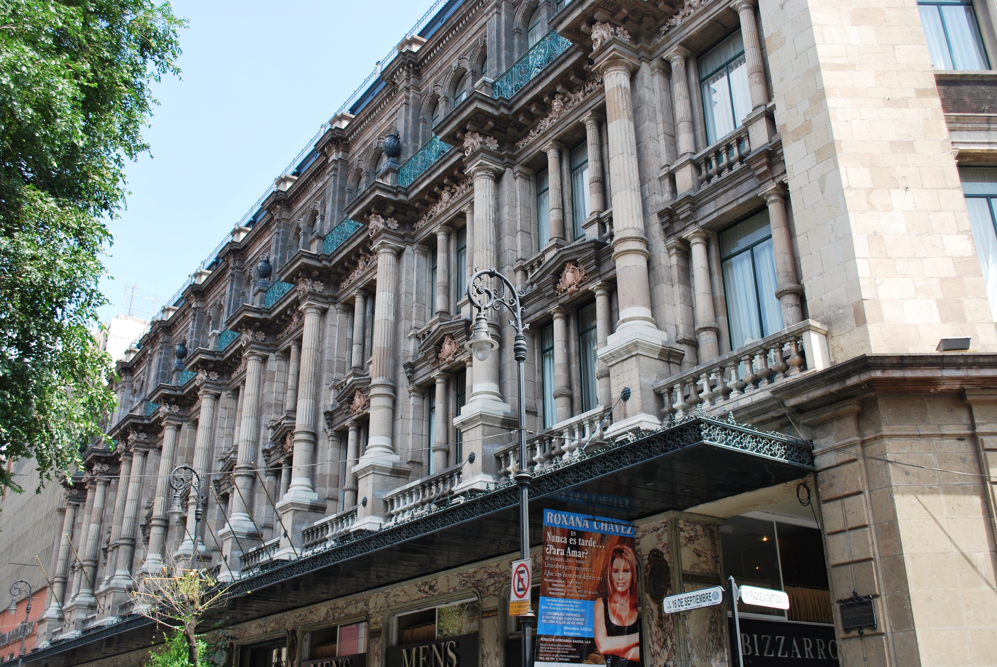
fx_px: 915
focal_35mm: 33
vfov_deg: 40.1
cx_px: 498
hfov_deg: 57.2
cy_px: 334
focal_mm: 22
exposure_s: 1/160
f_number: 6.3
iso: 100
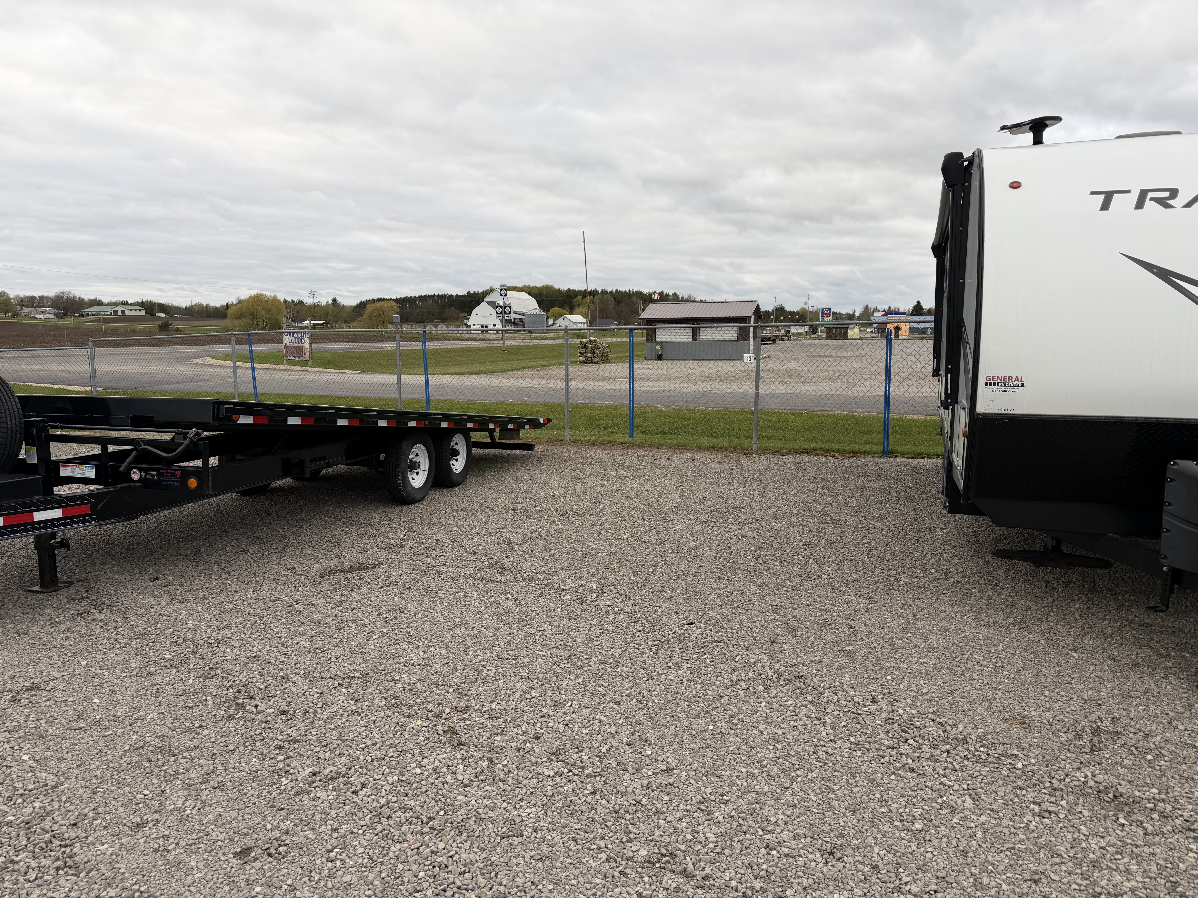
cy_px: 449
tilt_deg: -7.6
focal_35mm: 24
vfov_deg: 56.8
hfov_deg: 71.6
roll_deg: -1.1
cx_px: 599
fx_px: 831
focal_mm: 6.76
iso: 80
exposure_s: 1/435
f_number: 1.78
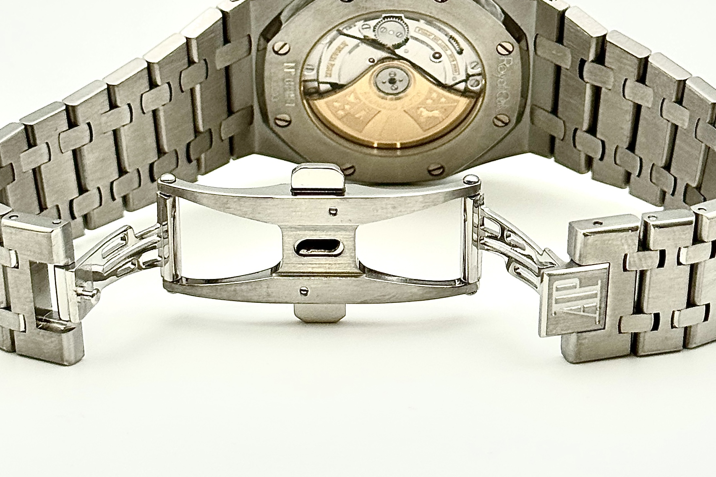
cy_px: 96
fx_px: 1432
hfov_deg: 28.1
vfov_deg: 18.7
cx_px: 398
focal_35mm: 72
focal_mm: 6.76
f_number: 1.78
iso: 64
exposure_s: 1/312
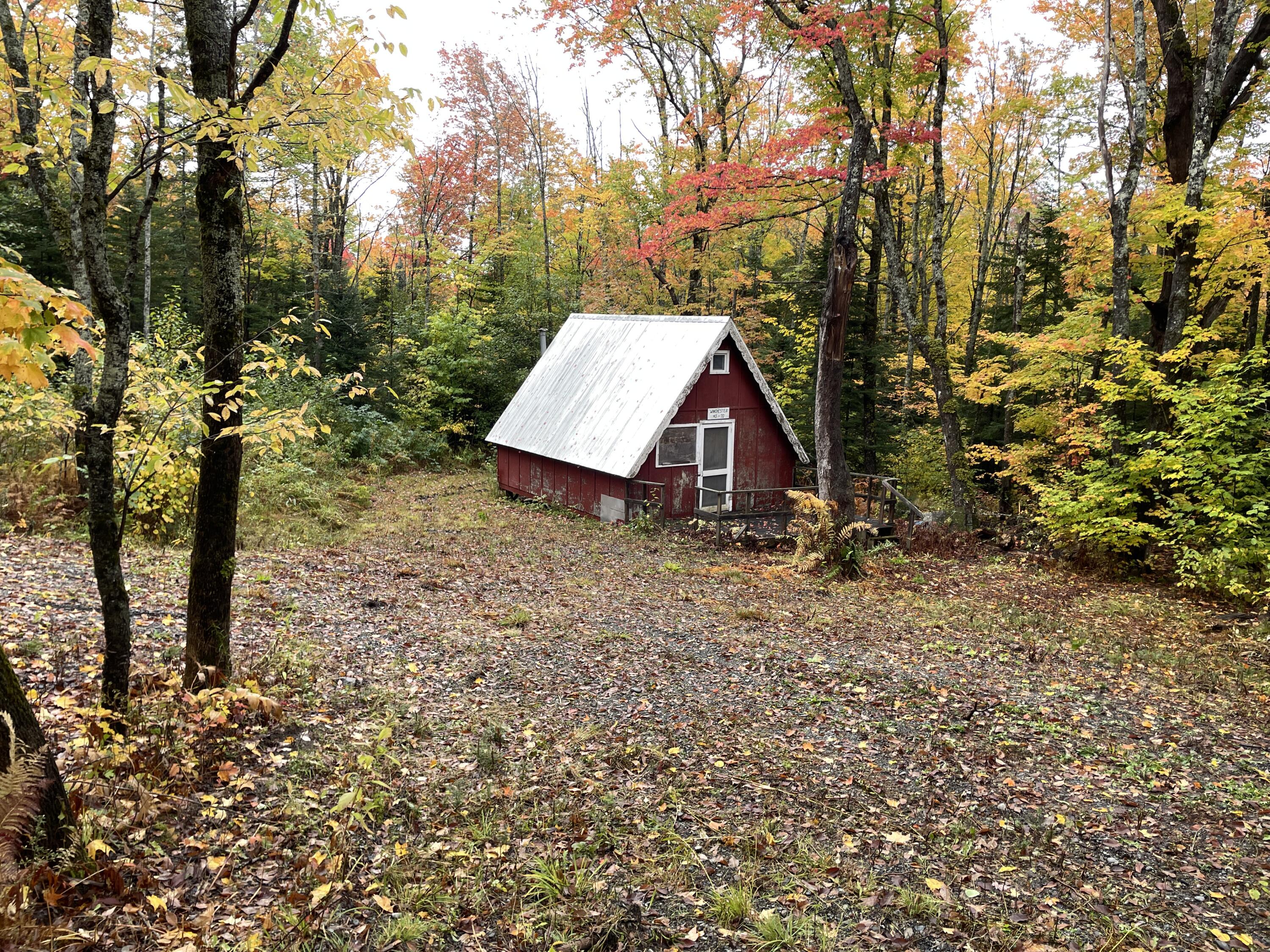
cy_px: 476
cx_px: 635
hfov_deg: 67.3
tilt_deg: -7.9
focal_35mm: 26
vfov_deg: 53.1
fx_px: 954
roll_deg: -2.4
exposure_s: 1/392
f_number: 1.6
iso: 32
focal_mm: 4.2
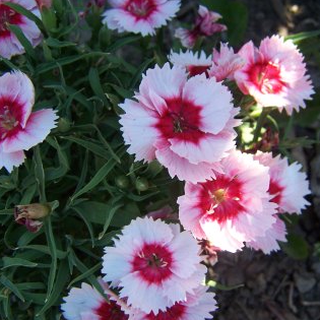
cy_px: 162
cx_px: 181
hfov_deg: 36.7
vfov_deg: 36.8
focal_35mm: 46
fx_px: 481
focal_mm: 6.3
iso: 80
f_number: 2.8
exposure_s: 1/160
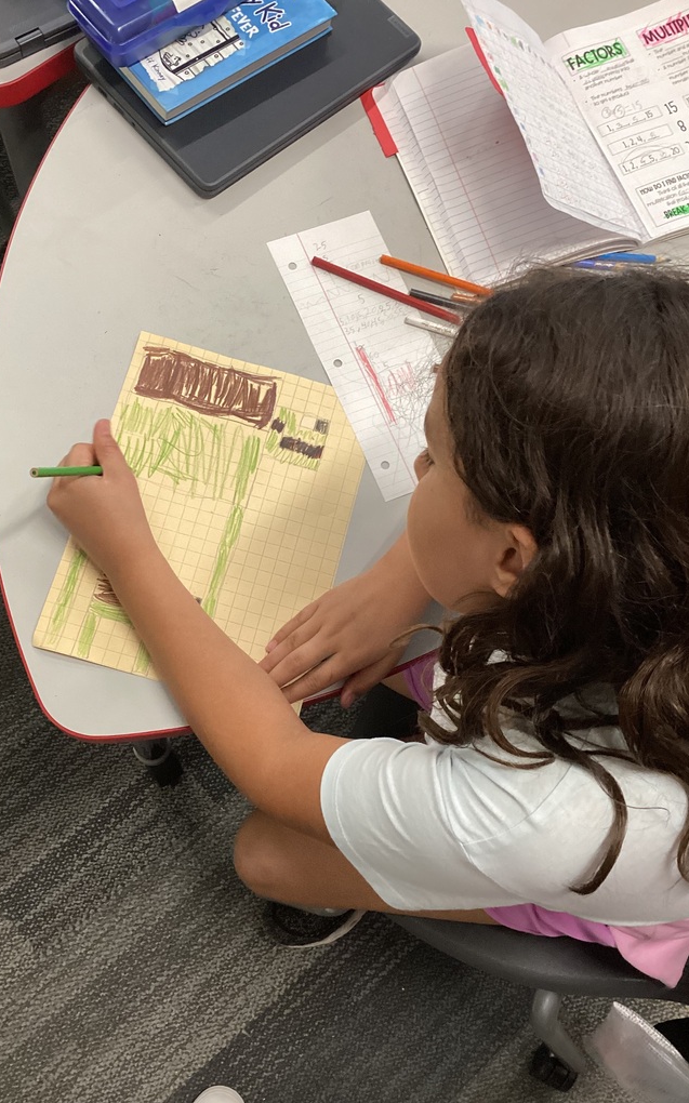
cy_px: 552
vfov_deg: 58.2
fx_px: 992
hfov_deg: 38.2
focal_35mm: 33
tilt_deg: -74.3
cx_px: 304
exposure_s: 1/60
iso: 200
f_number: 2.4
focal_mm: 3.3
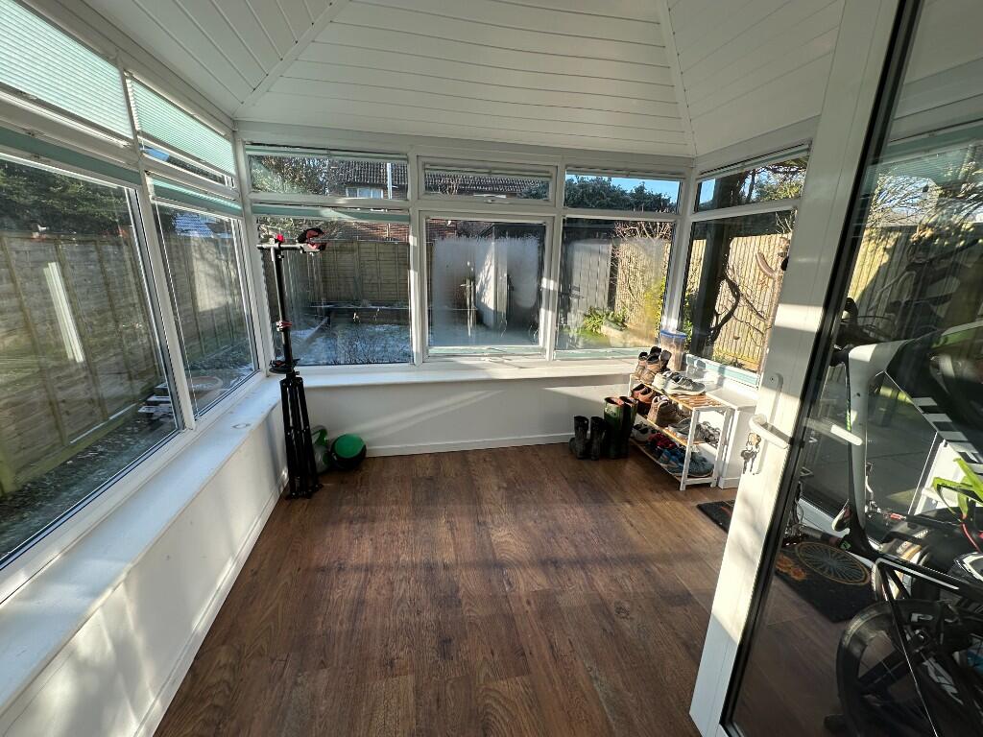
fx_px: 398
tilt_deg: -16.2
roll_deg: -1.2
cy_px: 368
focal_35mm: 14
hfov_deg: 102.1
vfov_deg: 85.7
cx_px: 492
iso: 40
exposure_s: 1/339
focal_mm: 2.22
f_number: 2.2
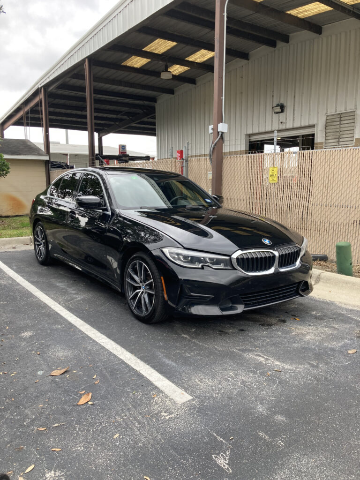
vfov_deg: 63.4
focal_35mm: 28
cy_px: 240
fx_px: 388
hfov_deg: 49.7
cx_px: 180
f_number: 1.8
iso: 25
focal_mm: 3.99
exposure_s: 1/121
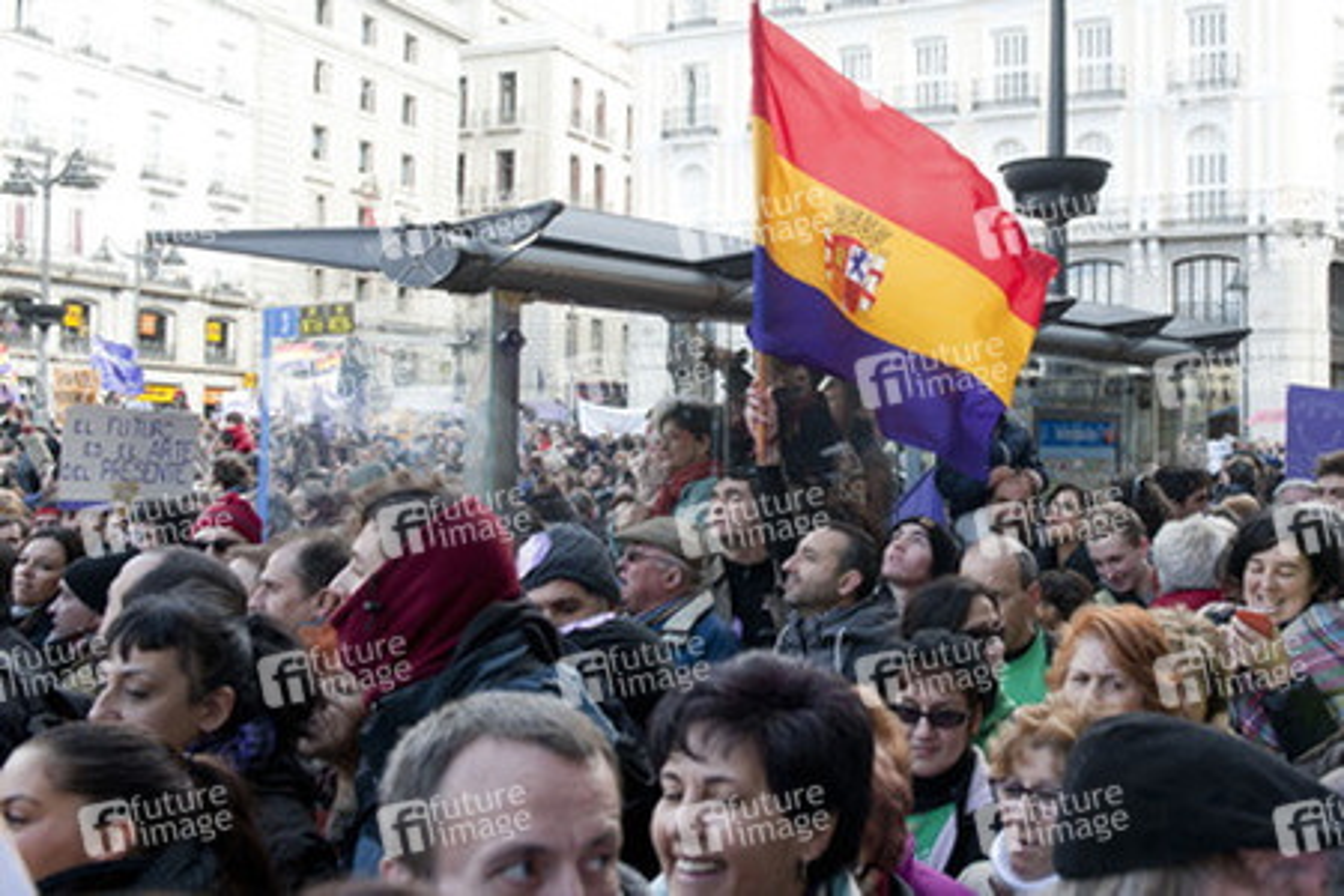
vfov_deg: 41.1
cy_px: 448
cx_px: 672
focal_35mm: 32
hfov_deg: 58.7
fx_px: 1195
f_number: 6.3
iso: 800
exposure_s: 1/400
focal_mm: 32
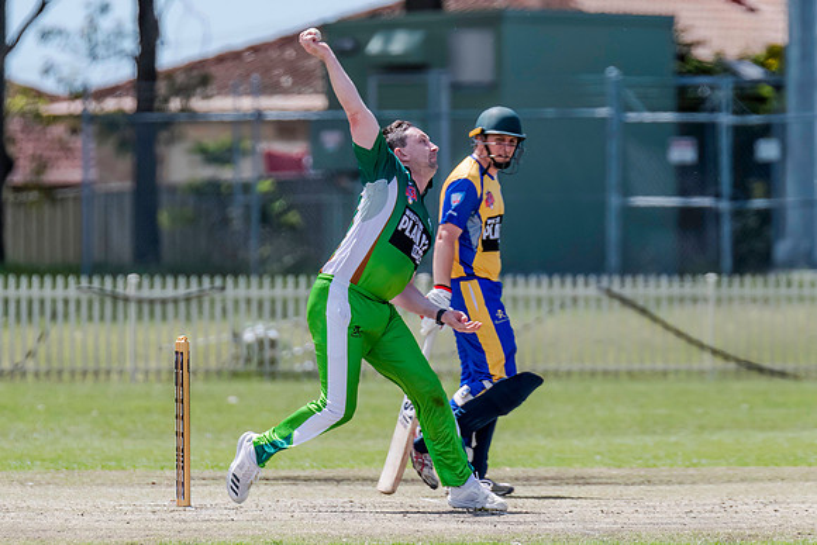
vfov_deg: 2.3
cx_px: 295
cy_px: 290
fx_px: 13508
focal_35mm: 595
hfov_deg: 3.5
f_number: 6.3
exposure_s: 1/2500
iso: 800
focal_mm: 460
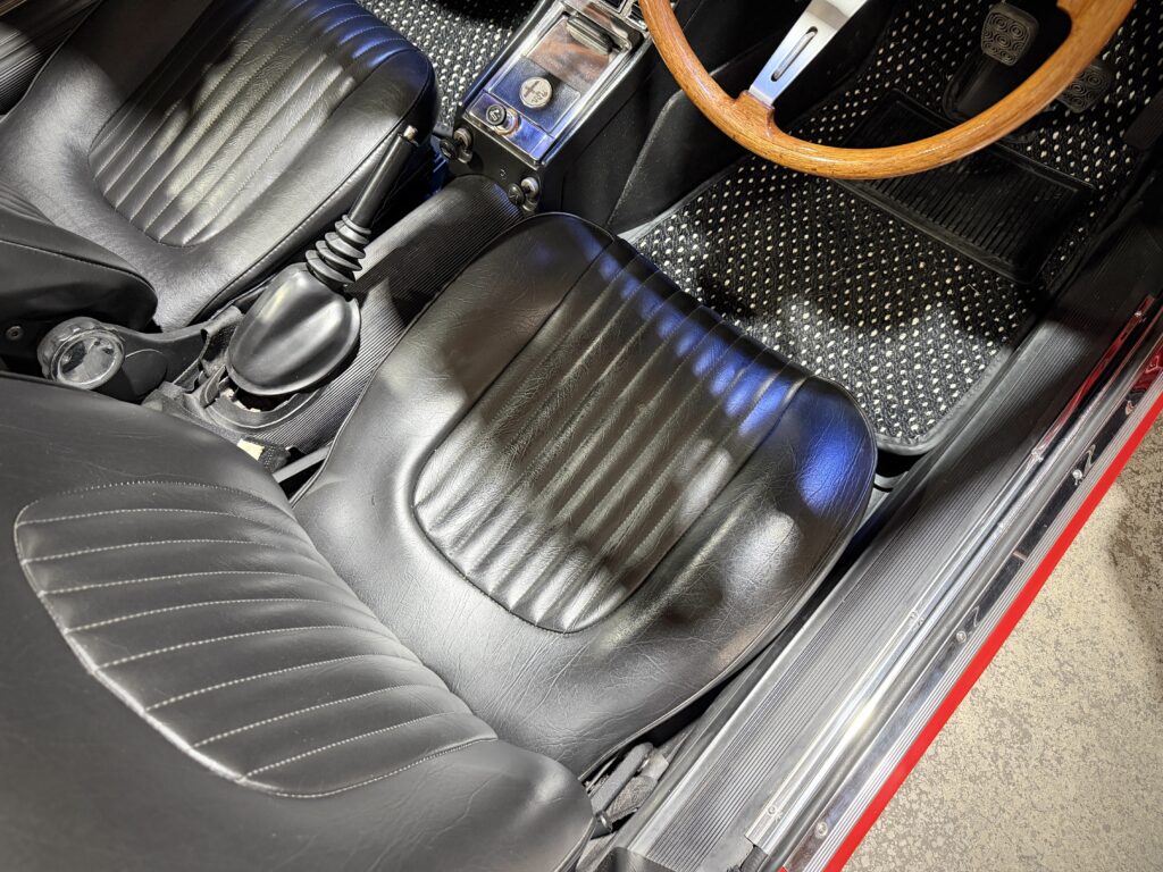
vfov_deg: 56.8
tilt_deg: -66.9
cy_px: 436
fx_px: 806
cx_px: 582
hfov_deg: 71.6
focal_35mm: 24
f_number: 1.78
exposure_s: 1/50
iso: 640
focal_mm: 6.76
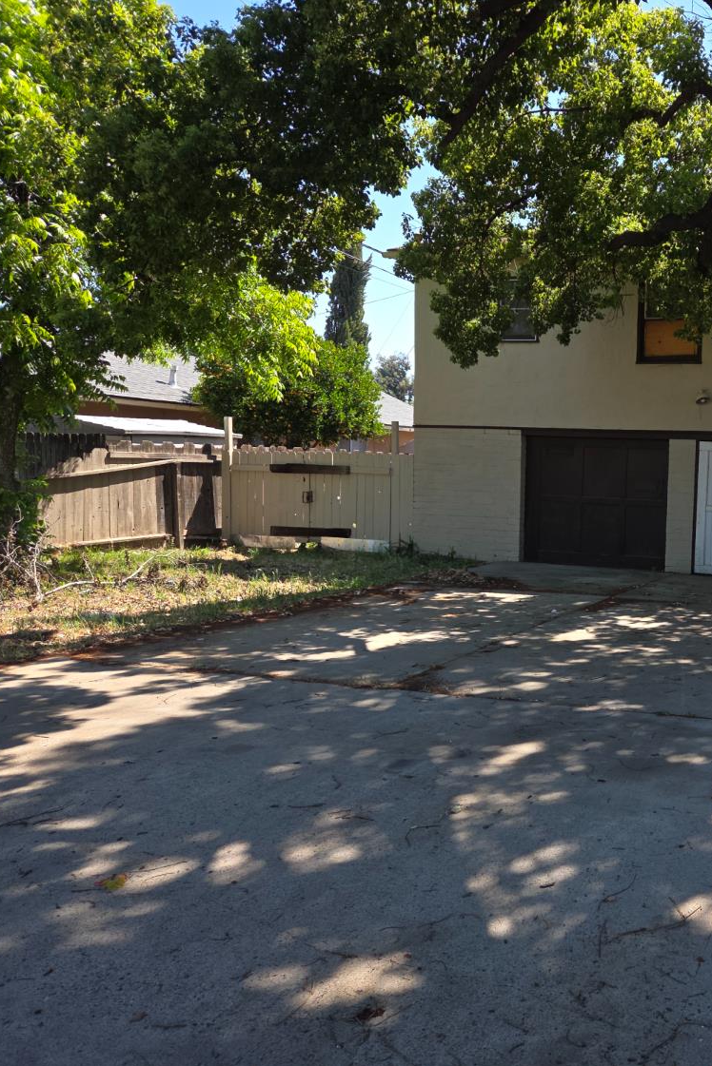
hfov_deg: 38.0
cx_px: 656
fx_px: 949
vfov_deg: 58.7
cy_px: 534
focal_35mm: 32
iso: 25
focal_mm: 5.4
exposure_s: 1/556
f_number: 1.8
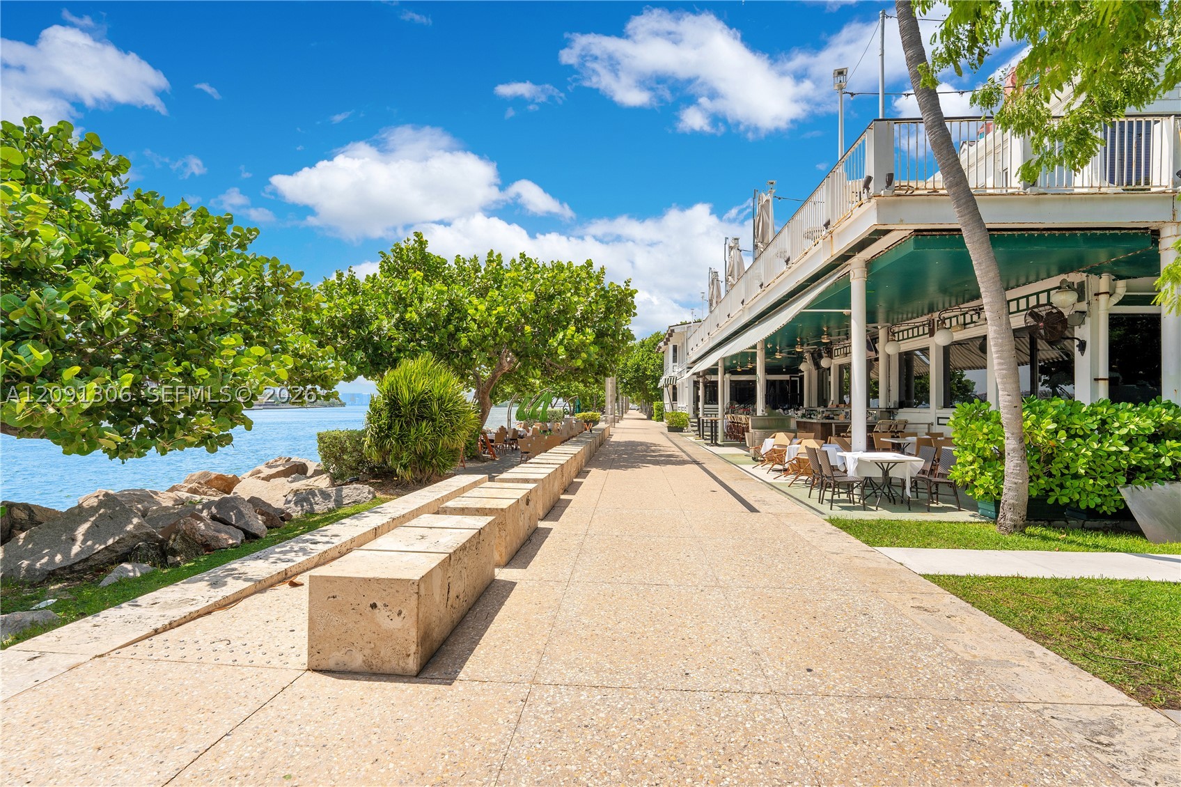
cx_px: 590
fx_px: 459
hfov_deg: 104.3
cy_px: 394
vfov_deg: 81.2
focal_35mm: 14
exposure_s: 1/200
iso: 100
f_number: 10
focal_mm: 14
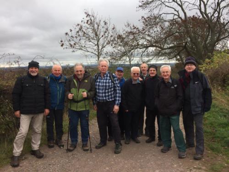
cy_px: 86
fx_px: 192
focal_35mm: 29
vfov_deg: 48.2
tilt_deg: -8.3
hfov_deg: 61.7
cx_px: 114
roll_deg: +3.0
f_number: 2.2
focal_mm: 4.15
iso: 32
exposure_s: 1/540
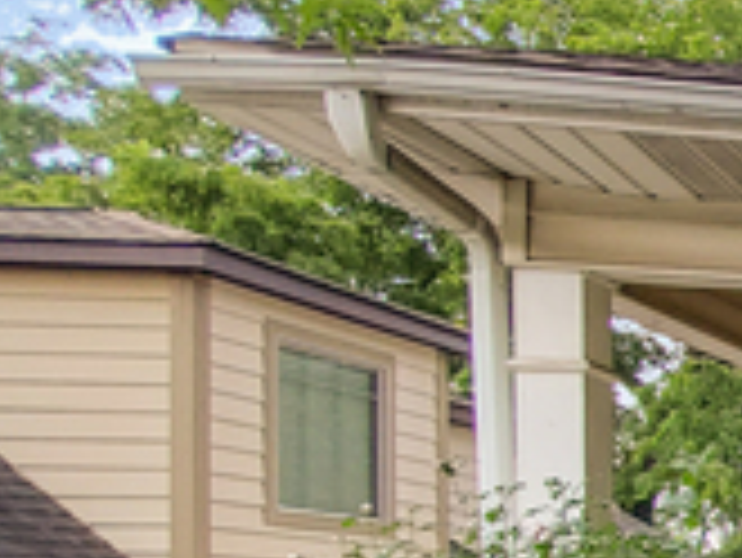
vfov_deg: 21.7
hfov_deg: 15.5
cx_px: 1763
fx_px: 1351
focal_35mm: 63
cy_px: 662
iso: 50
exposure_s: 1/258
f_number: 2.2
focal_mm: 1.8
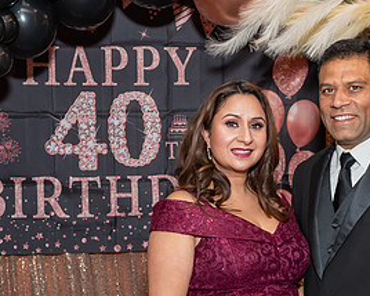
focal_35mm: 79
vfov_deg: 19.4
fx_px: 864
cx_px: 158
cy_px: 186
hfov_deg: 24.1
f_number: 5
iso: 400
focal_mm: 20
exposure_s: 1/250
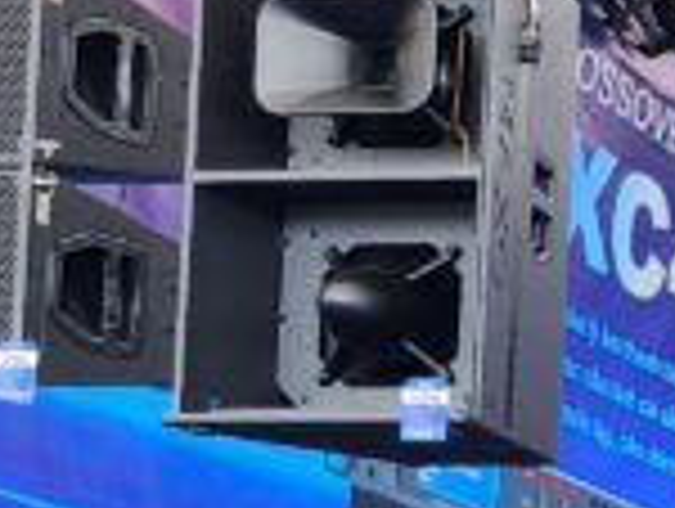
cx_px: 1962
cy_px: 548
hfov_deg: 9.8
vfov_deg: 9.4
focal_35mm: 157
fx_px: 3066
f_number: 1.6
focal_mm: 6.57
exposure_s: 1/264
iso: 50
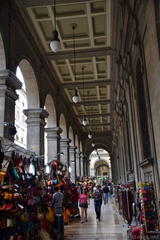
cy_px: 120
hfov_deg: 40.0
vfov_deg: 57.2
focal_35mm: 33
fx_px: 220
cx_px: 80
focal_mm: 22
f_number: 5
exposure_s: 1/100
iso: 400
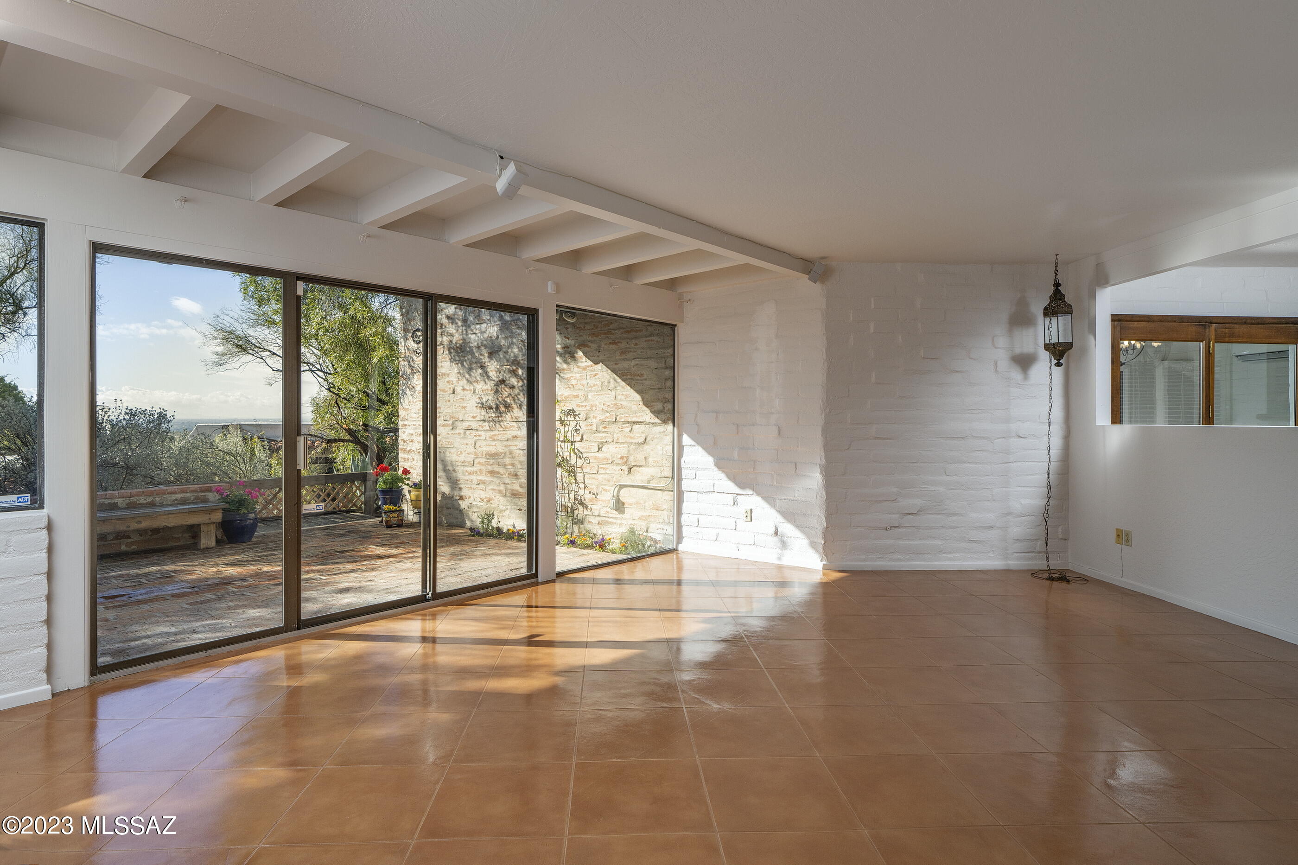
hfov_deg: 90.0
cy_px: 432
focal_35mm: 18
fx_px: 649
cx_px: 649
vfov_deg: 67.4
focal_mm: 18
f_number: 9
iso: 200
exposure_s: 1/250
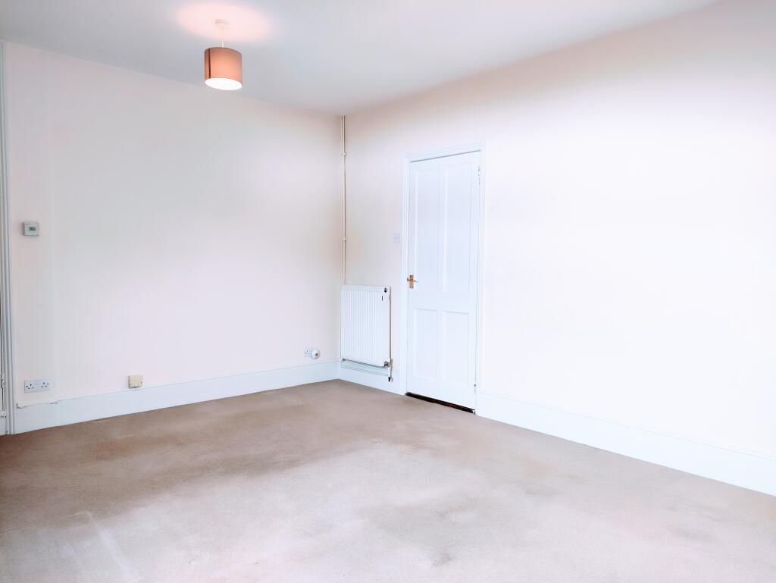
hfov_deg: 69.4
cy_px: 292
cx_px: 388
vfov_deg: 54.9
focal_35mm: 25
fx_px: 561
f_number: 1.89
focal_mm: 5.43
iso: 286
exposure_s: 1/50
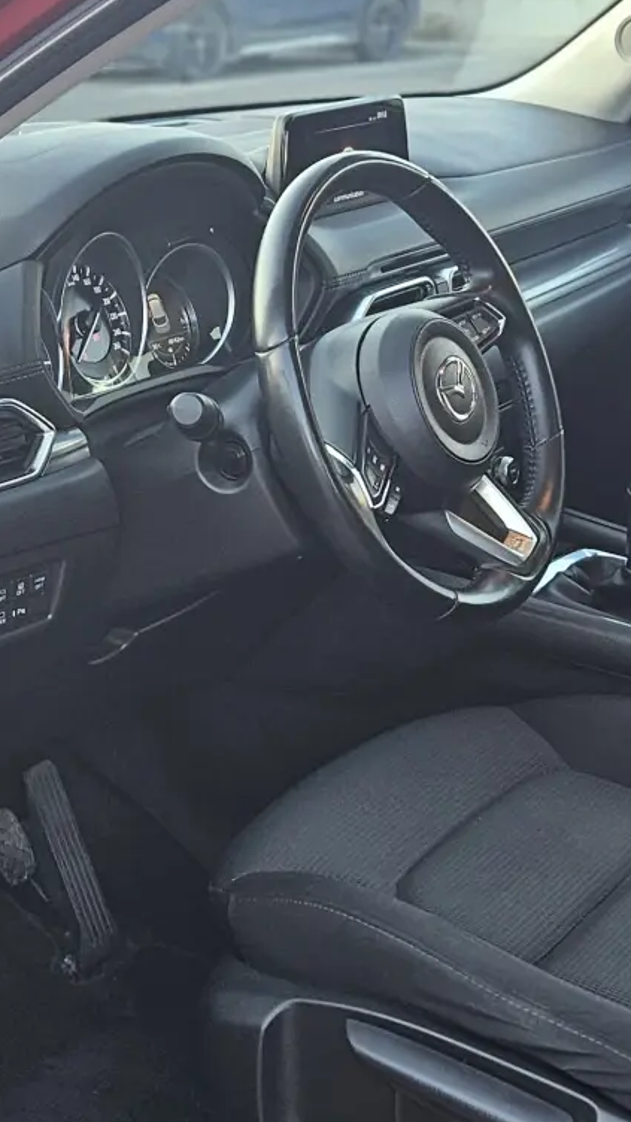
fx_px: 2082
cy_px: 521
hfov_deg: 17.2
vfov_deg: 30.1
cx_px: 266
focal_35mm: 70
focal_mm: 5.4
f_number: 1.8
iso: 100
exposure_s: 1/100
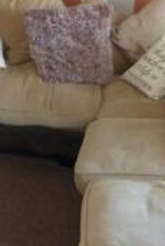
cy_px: 21
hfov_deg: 14.6
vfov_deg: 22.5
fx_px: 604
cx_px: -75
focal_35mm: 88
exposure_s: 1/60
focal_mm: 4.3
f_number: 3.3
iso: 800
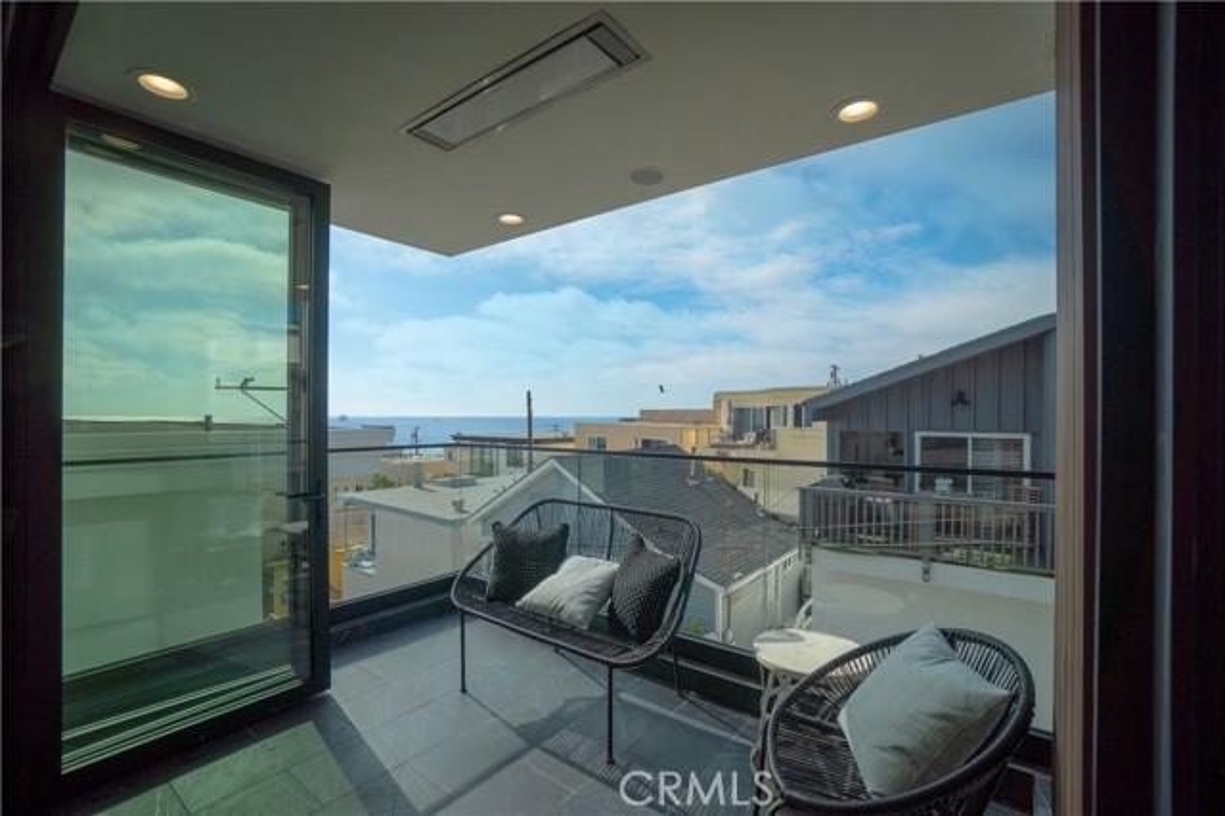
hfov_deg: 100.4
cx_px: 612
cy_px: 408
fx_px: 510
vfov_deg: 77.3
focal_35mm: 15
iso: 100
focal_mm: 10
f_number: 7.1
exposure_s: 1/1250
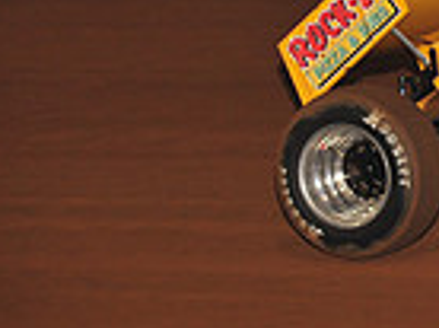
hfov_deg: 3.9
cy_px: -127
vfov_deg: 2.9
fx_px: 6393
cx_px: 907
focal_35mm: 505
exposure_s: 1/320
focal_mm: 125
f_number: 6.3
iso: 1000
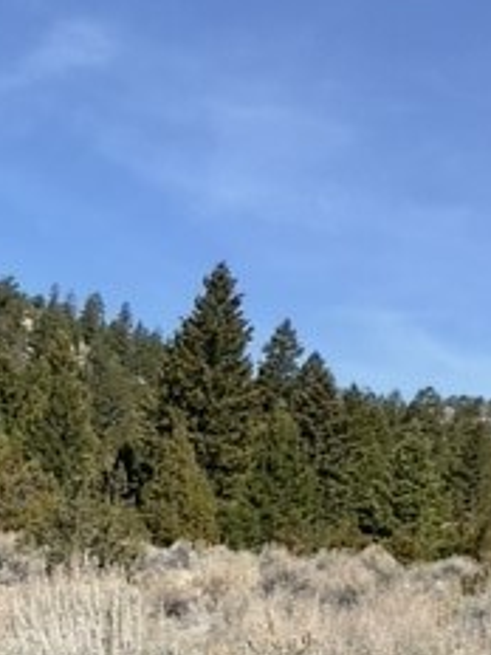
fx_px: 1513
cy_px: 644
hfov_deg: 18.1
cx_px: 25
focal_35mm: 80
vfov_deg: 23.5
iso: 16
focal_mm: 3
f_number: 1.8
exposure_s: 1/1730
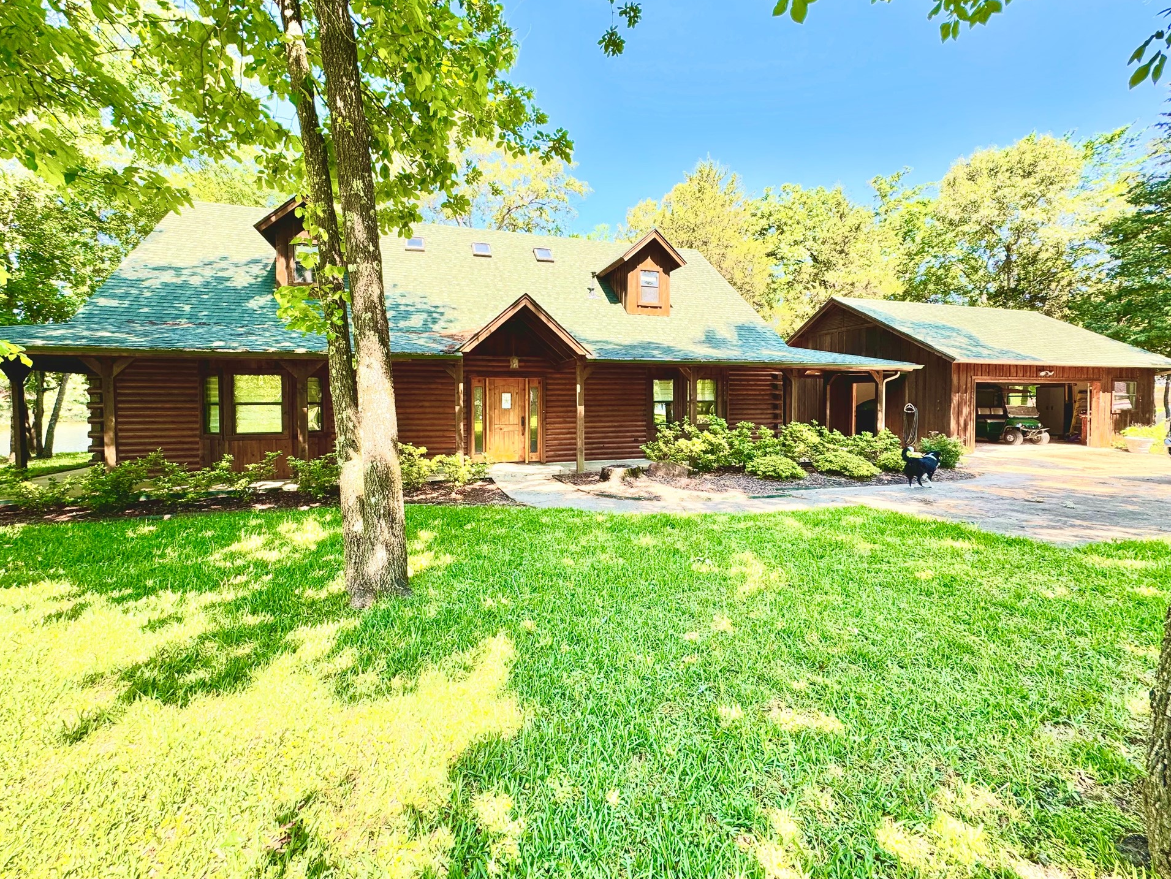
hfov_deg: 98.1
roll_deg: -0.5
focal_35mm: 15
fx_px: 508
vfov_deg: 81.7
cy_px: 413
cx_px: 569
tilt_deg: -2.8
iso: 40
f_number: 2.2
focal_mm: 2.22
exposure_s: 1/227
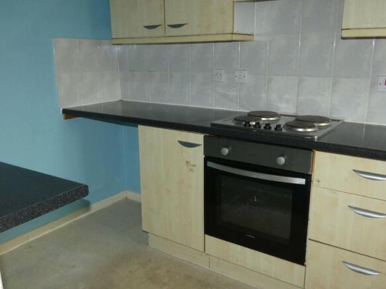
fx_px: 357
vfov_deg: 44.1
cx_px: 193
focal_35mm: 32
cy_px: 144
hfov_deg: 56.8
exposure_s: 1/60
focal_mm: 5.8
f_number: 3.4
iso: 200
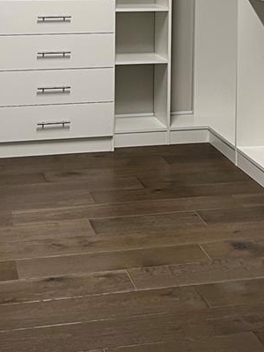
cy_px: -3
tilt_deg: -4.7
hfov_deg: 18.9
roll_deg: -0.6
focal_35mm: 78
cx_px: 153
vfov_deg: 23.9
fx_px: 793
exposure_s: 1/60
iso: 100
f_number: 1.5
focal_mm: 5.7
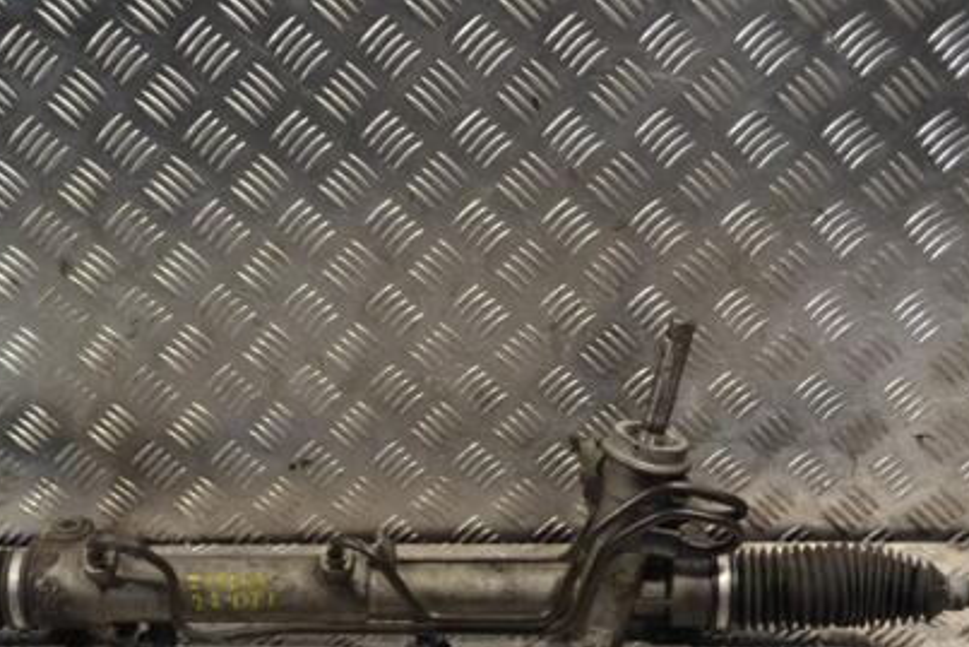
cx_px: 337
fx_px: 1562
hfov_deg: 34.2
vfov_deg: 23.2
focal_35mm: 58
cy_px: 476
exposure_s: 1/125
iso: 400
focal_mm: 26
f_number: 5.6
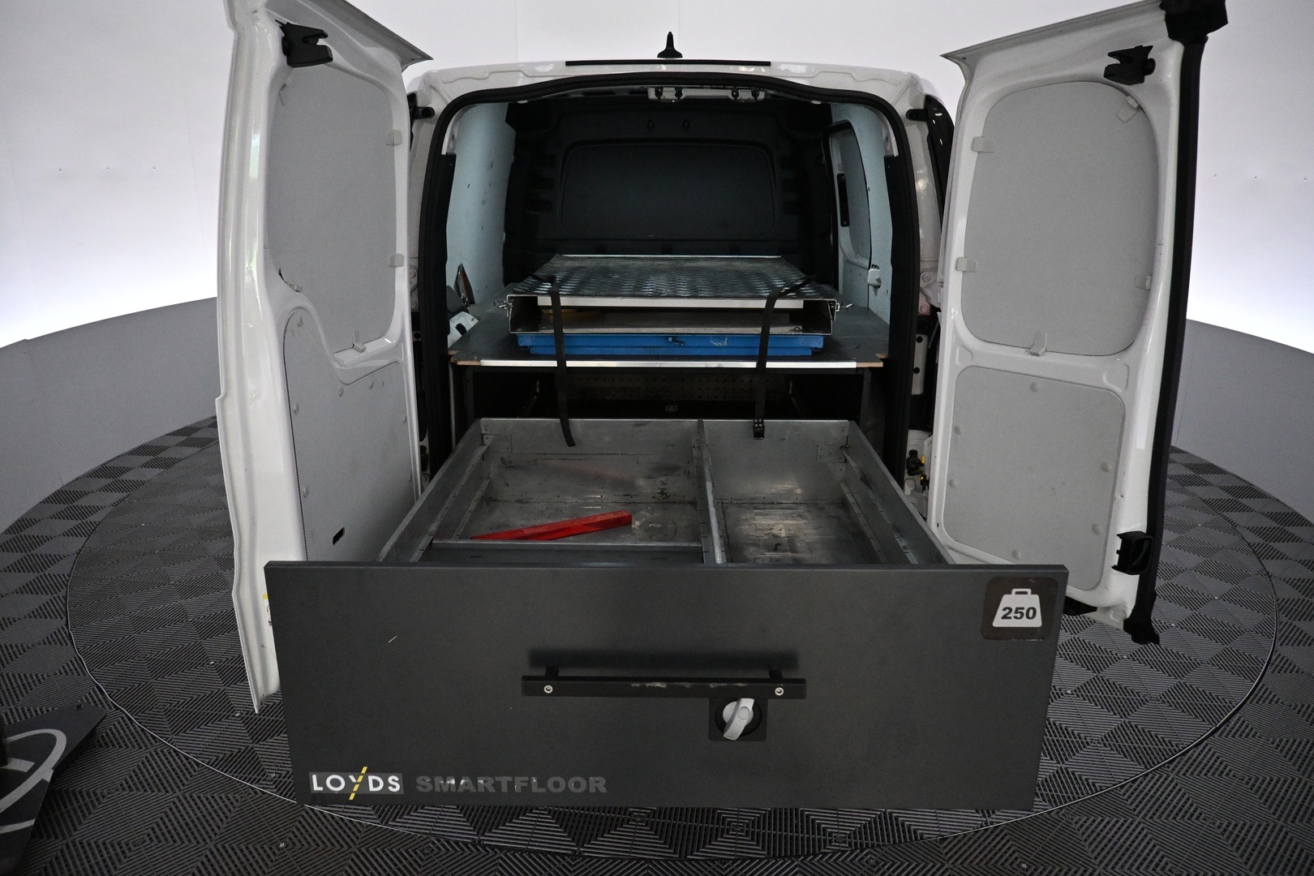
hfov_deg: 73.7
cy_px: 438
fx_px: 876
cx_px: 657
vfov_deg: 53.1
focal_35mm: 24
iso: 4000
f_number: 3.5
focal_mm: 16
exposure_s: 1/500
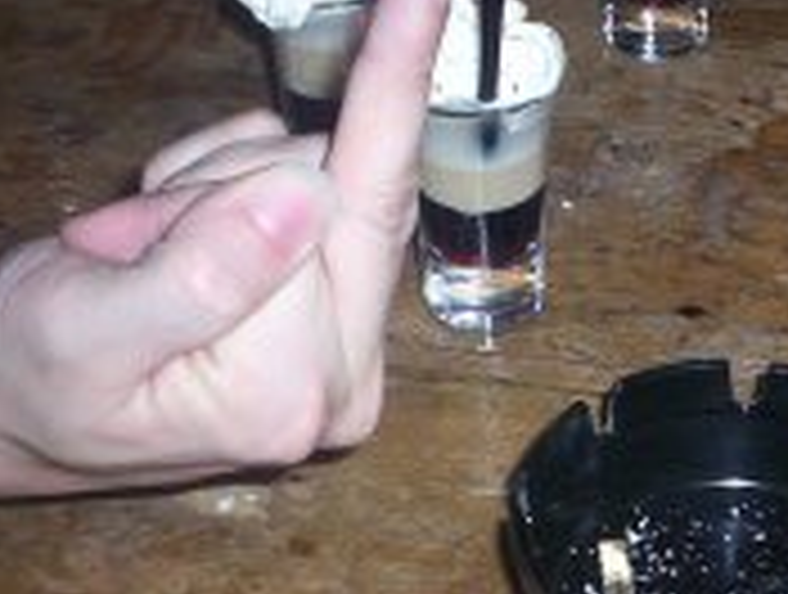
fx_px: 1985
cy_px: 346
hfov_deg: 21.7
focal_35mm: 87
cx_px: 774
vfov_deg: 17.0
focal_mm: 4.99
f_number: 4.5
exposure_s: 1/60
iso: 140
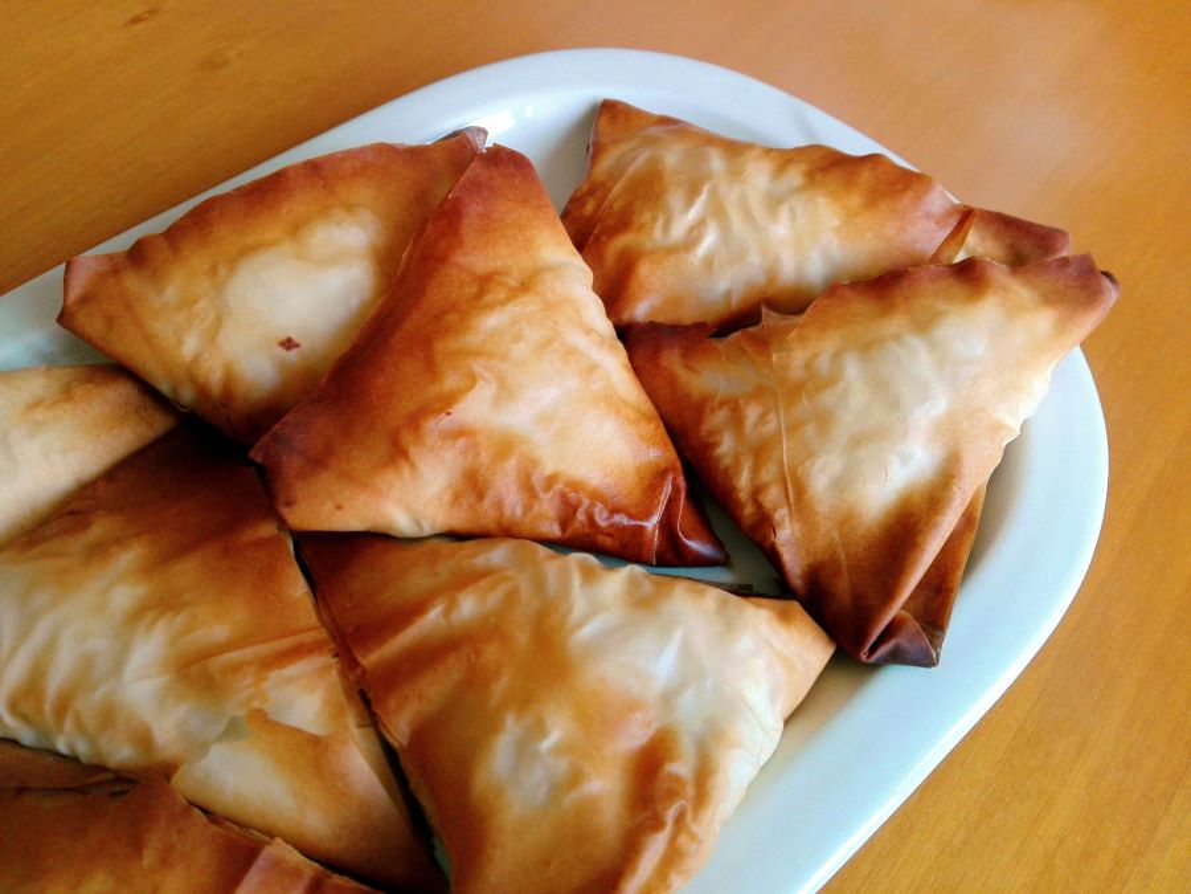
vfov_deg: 51.4
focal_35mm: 27
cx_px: 596
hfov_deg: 65.3
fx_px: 929
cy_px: 447
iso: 160
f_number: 2
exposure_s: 1/33
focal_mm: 3.68
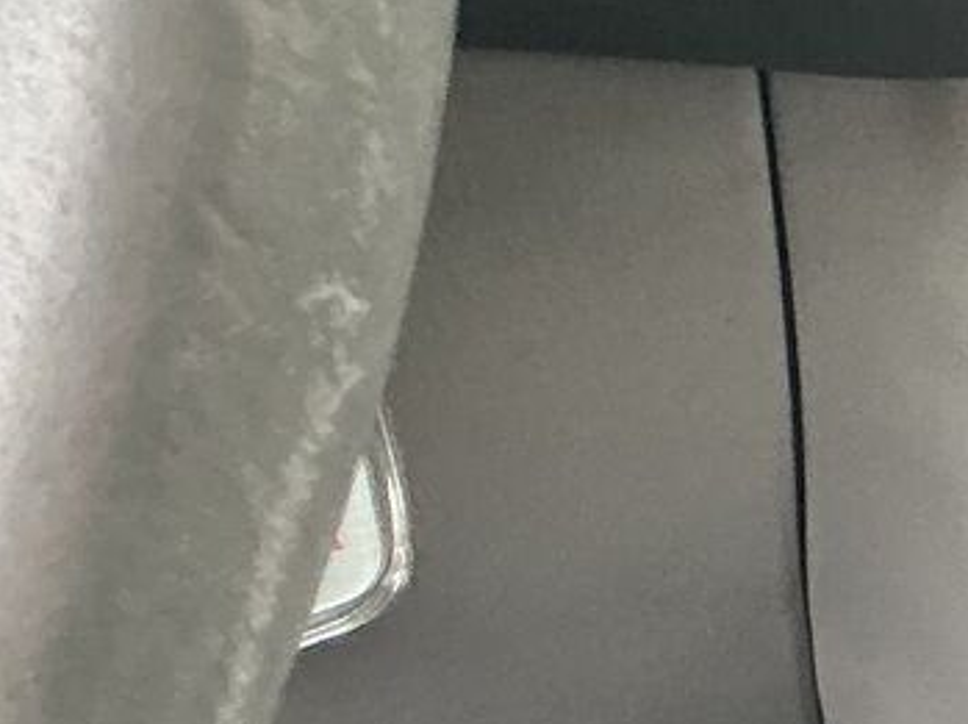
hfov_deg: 11.7
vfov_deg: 10.4
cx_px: 2231
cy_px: 122
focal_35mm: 142
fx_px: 3967
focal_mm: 3
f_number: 1.8
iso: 100
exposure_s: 1/60
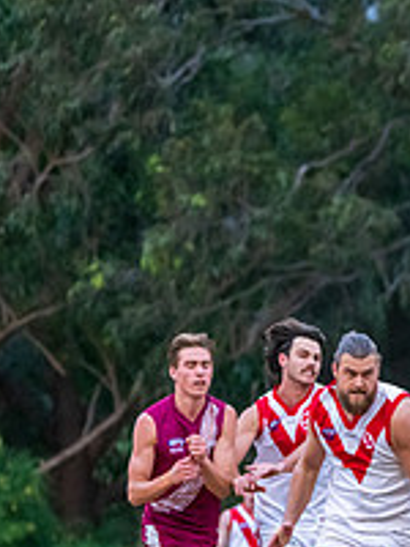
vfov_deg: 2.8
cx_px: 487
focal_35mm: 700
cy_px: 505
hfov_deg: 2.1
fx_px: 11055
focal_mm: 240
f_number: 5.3
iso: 3200
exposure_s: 1/1000
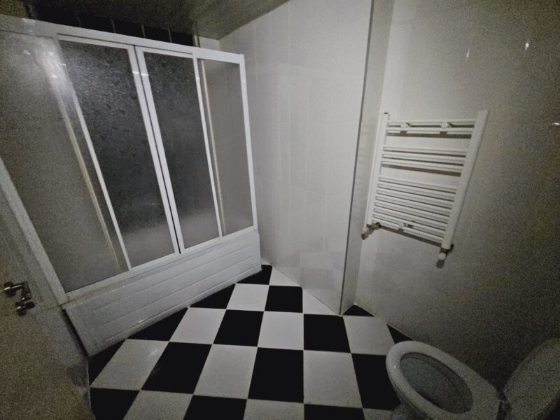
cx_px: 280
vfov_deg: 89.9
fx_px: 210
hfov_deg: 106.2
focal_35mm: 13
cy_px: 210
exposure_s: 1/25
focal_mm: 2.2
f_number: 2.2
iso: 1600
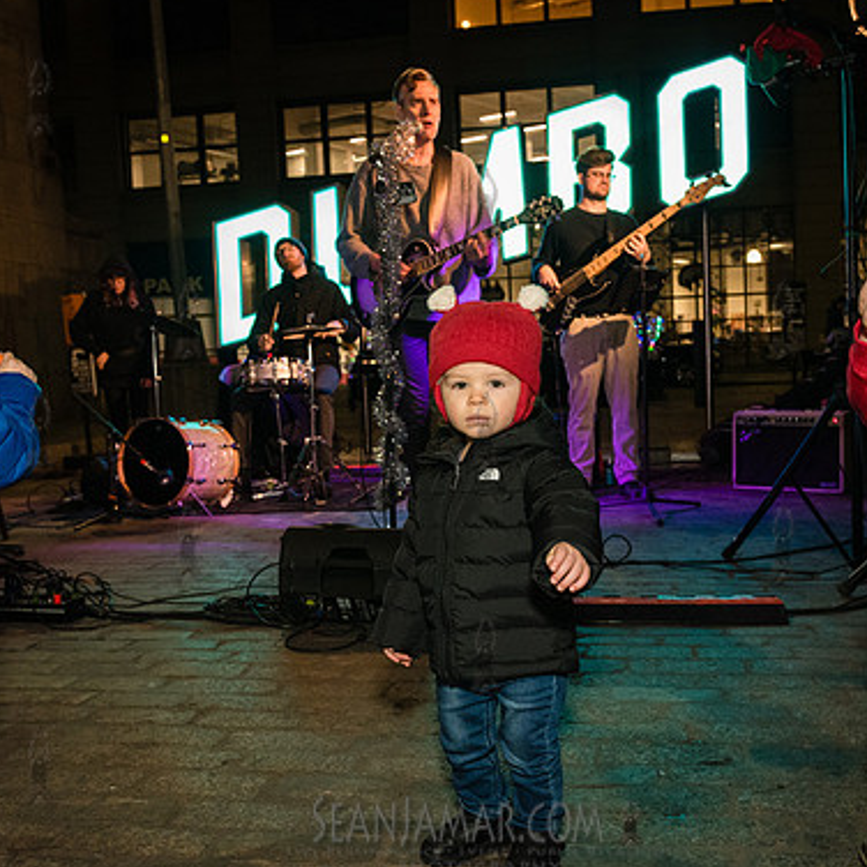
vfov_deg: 43.9
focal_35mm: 38
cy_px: 430
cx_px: 484
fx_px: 1077
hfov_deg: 43.8
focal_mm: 29
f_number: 4.5
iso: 4000
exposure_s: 1/160
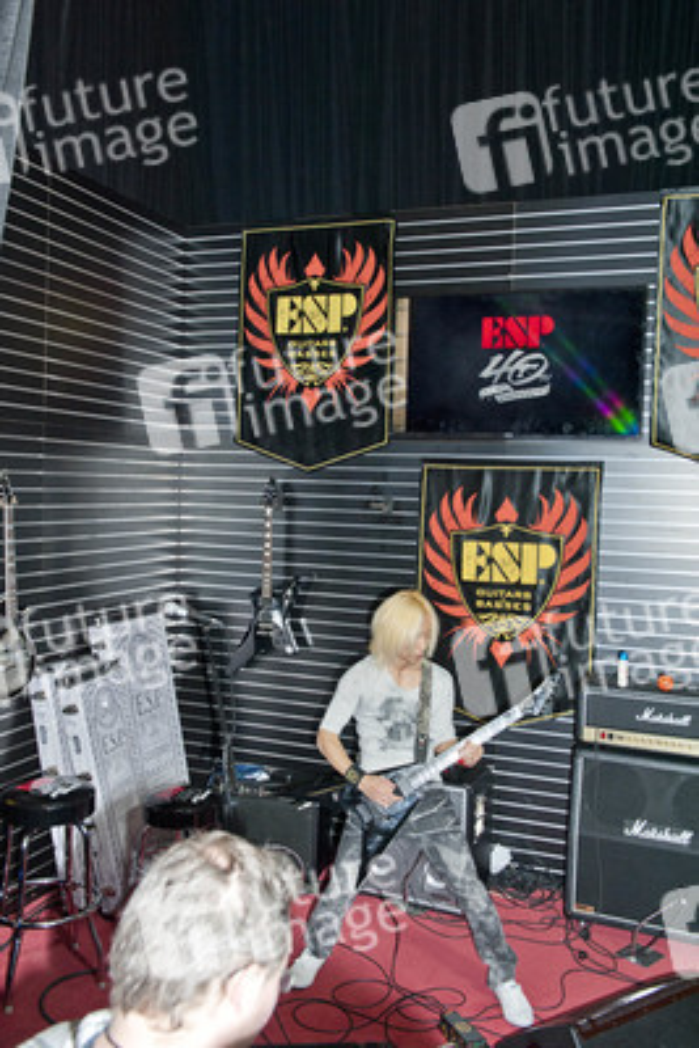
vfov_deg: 58.7
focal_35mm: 32
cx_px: 350
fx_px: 931
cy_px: 524
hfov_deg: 41.1
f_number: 5
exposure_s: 1/320
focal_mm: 32
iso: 500
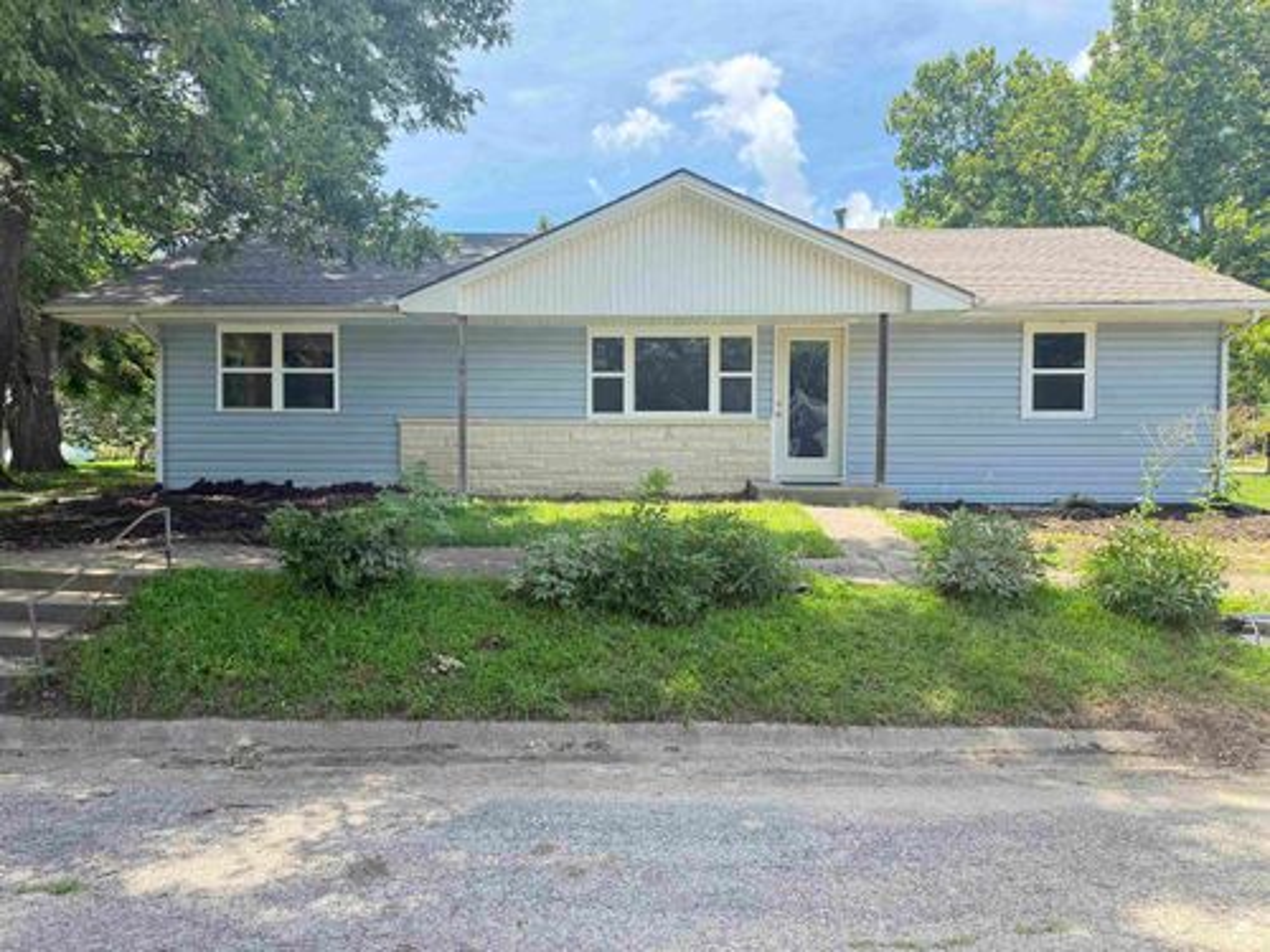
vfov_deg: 56.8
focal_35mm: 24
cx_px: 635
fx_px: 881
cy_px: 476
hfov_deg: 71.6
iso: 100
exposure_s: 1/909
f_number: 1.78
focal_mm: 6.76
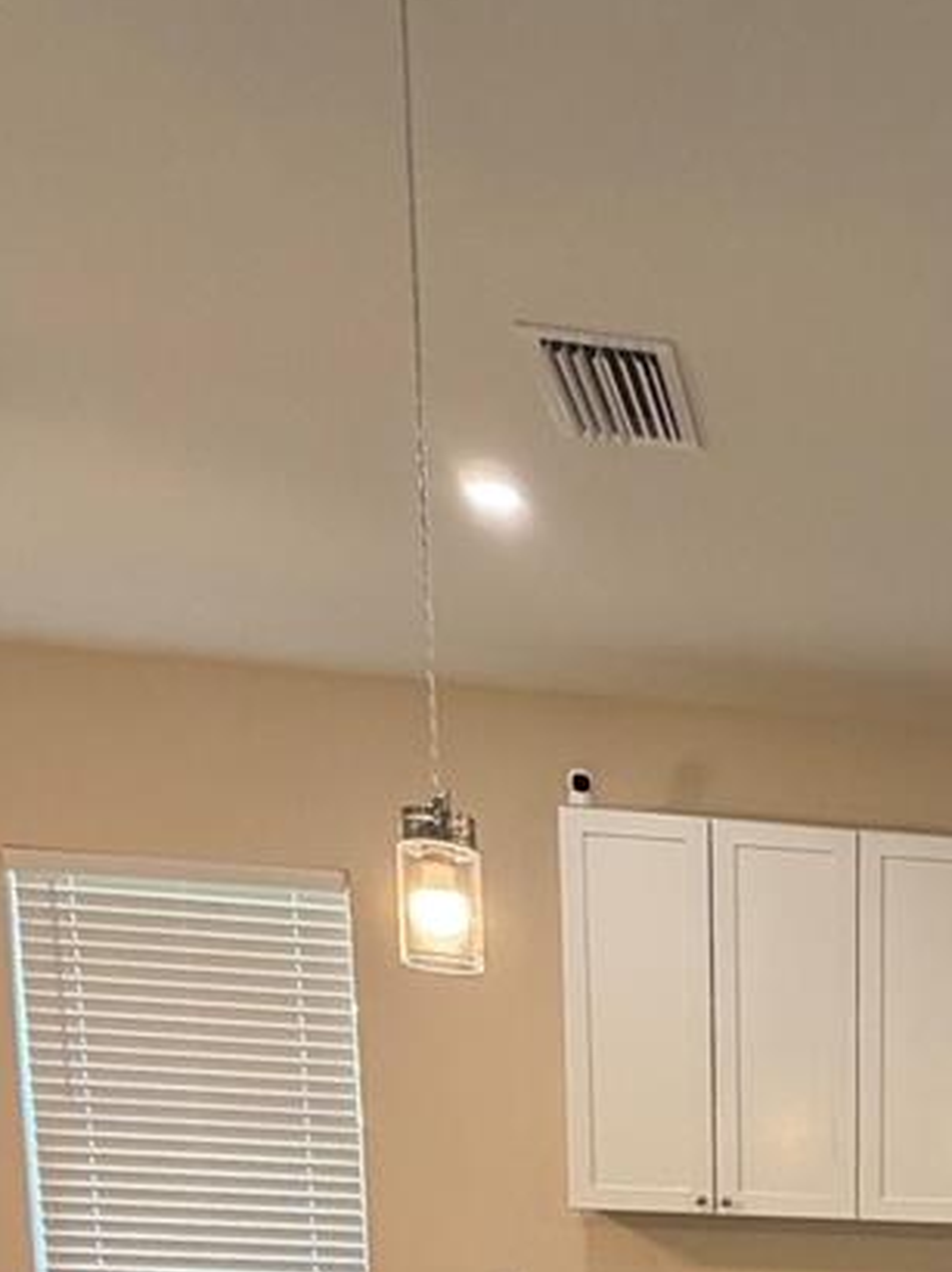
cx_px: 1185
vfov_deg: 36.5
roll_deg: -2.5
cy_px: 1489
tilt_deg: -9.2
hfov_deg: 29.4
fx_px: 1505
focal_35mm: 41
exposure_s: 1/120
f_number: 2.2
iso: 320
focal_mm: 2.22
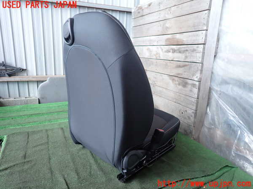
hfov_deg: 69.4
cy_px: 94
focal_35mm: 25
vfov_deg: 54.9
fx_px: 183
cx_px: 126
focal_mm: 4.5
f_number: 2
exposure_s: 1/60
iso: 100
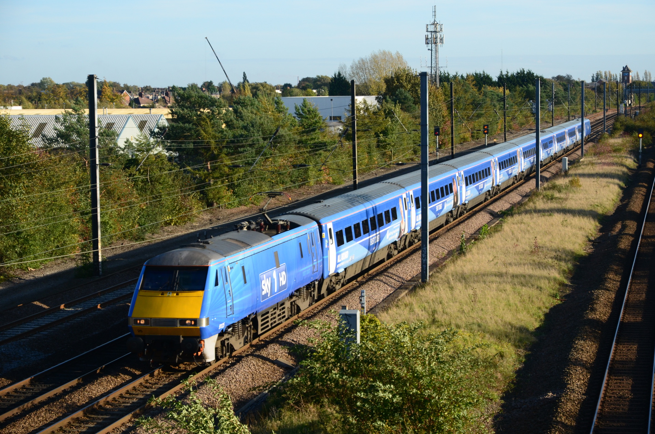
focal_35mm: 93
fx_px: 1689
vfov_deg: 14.6
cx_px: 328
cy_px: 217
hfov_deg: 22.0
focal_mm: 62
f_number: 8
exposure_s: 1/800
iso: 500
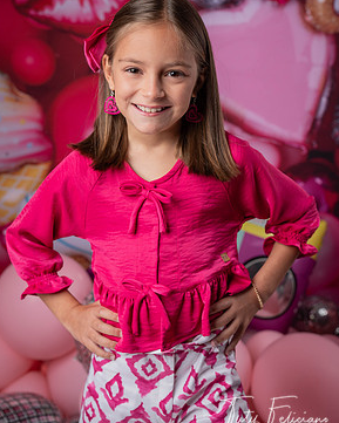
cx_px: 170
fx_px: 689
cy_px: 192
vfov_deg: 34.1
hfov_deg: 27.6
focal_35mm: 55
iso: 100
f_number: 4.5
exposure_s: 1/160
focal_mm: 47
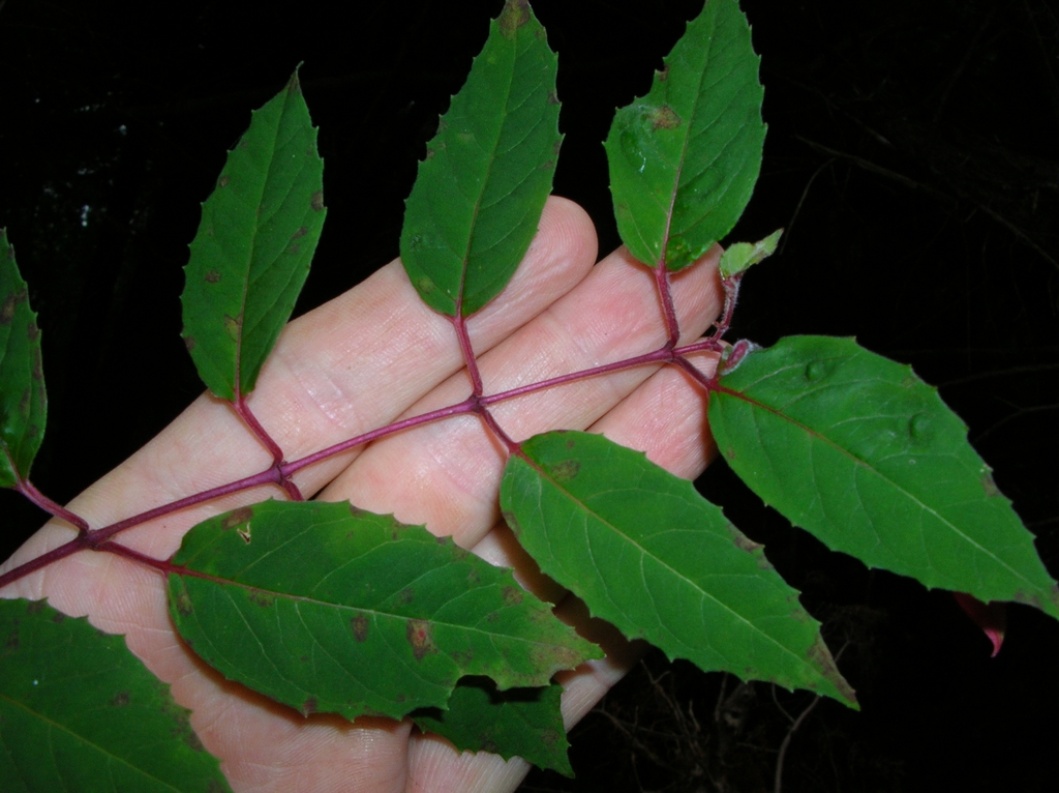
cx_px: 530
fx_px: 1070
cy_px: 396
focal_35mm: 35
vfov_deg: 40.6
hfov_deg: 52.7
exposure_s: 1/60.1
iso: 50
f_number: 5.6
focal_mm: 5.8
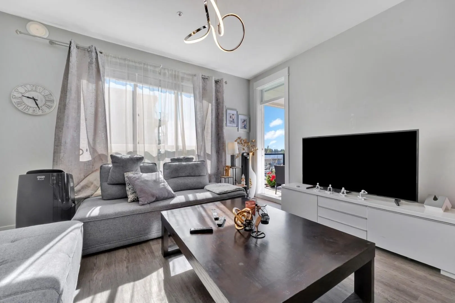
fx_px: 177
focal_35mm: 14
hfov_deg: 104.3
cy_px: 152
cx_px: 228
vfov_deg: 81.2
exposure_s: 1/250
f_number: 8
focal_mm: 14
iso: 400
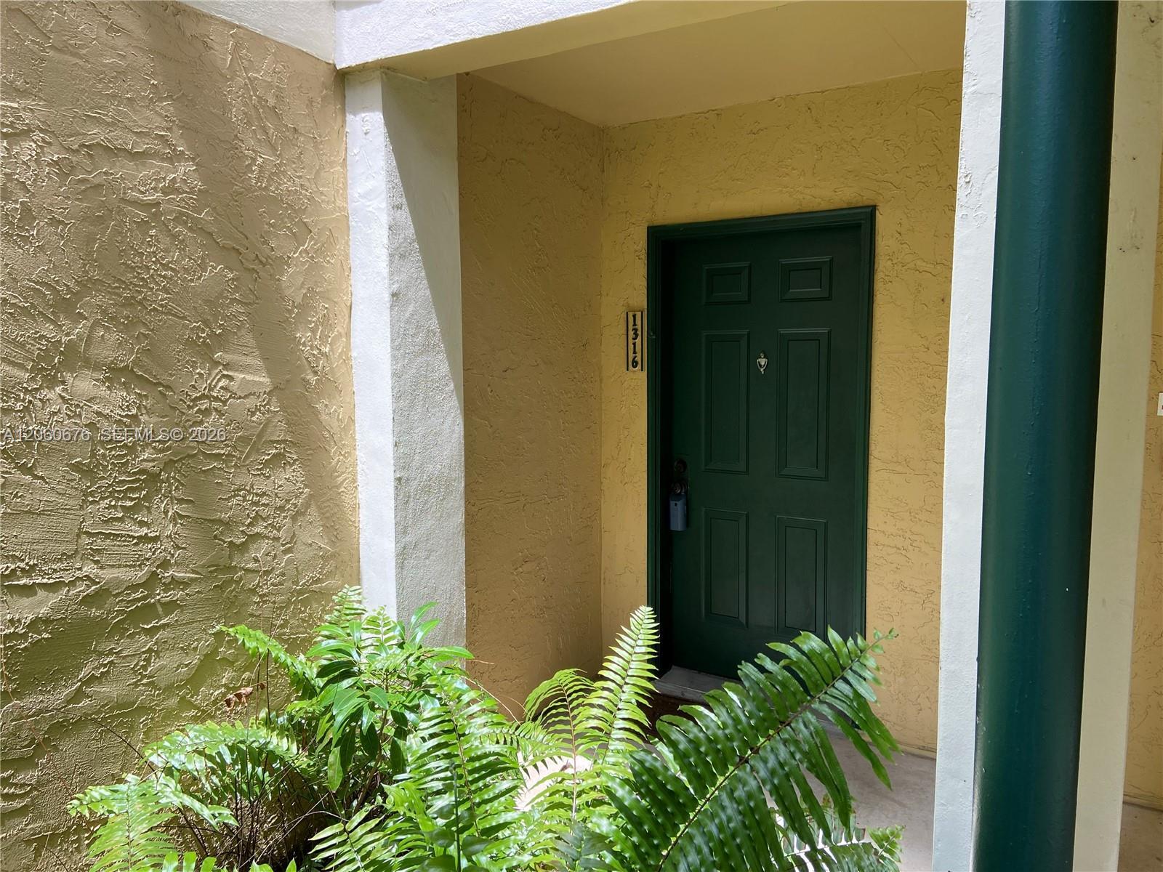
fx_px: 874
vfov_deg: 53.1
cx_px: 582
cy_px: 436
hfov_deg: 67.3
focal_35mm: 26
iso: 32
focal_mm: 4.25
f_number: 1.8
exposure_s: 1/477
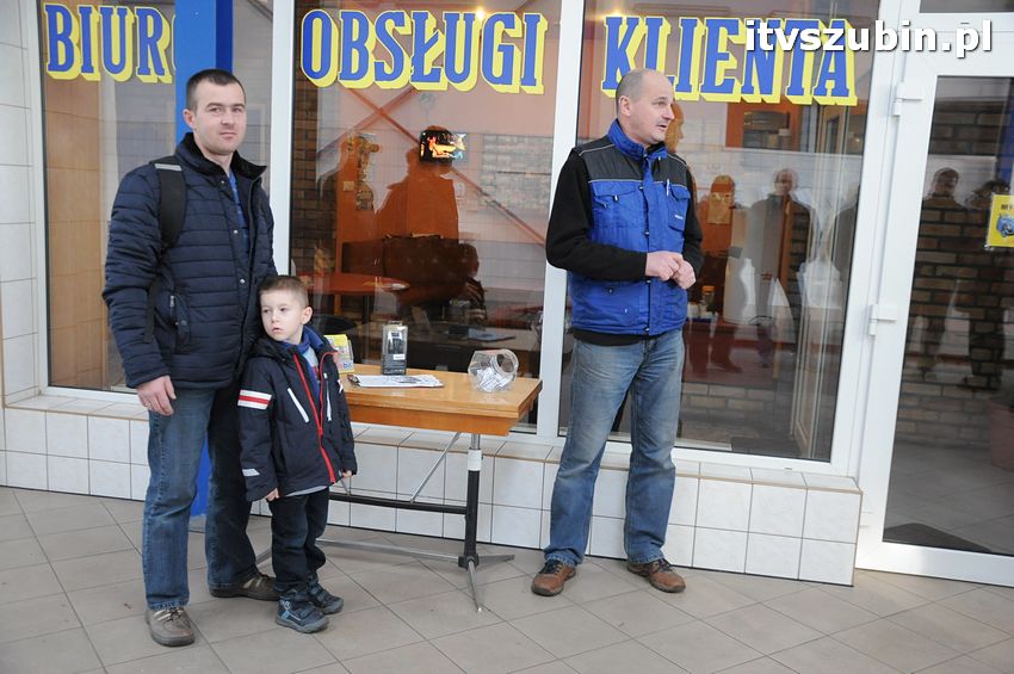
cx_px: 507
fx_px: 929
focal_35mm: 33
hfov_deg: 57.3
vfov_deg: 39.9
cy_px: 337
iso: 1250
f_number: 4.5
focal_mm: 22
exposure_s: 1/80
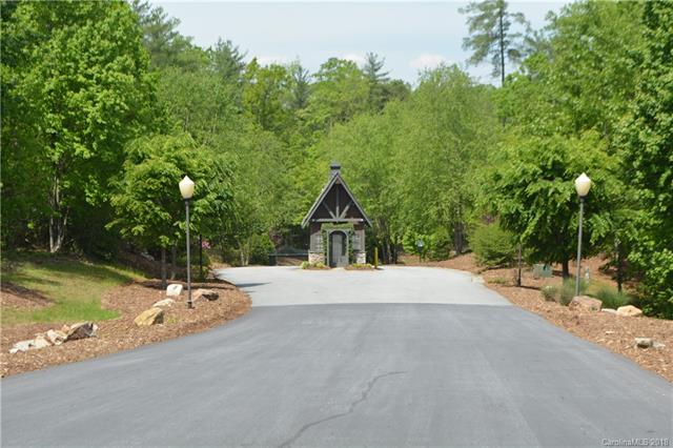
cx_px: 336
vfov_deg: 16.5
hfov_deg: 24.6
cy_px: 224
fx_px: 1541
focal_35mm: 82
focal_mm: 55
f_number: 8
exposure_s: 1/250
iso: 200
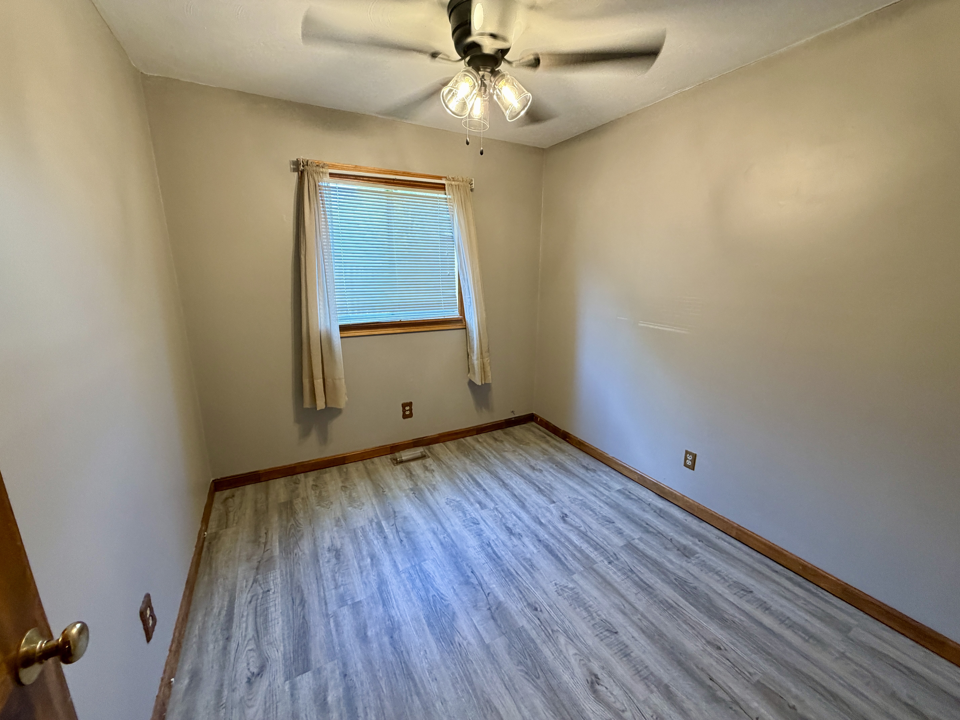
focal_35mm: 14
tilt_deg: -13.2
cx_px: 480
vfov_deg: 85.7
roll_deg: +0.2
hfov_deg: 102.1
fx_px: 388
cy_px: 360
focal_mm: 2.22
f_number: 2.2
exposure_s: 1/60
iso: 320
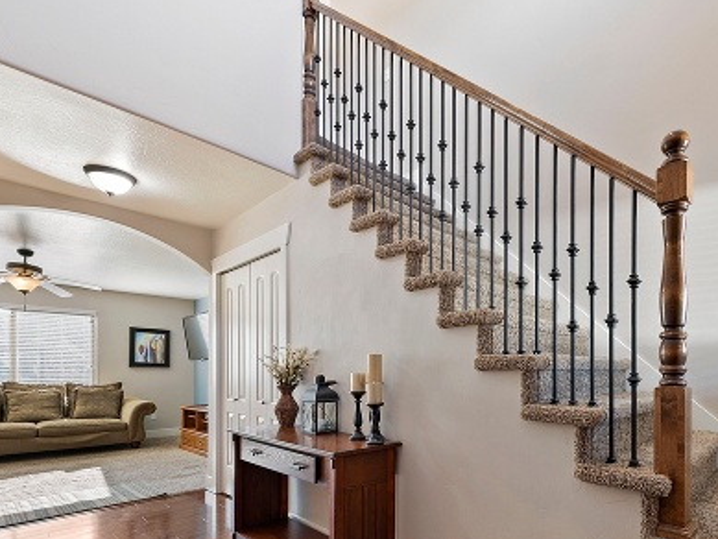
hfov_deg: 82.7
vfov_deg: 66.4
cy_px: 370
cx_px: 458
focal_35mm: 19
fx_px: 394
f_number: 8
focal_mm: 12
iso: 100
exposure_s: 1.6
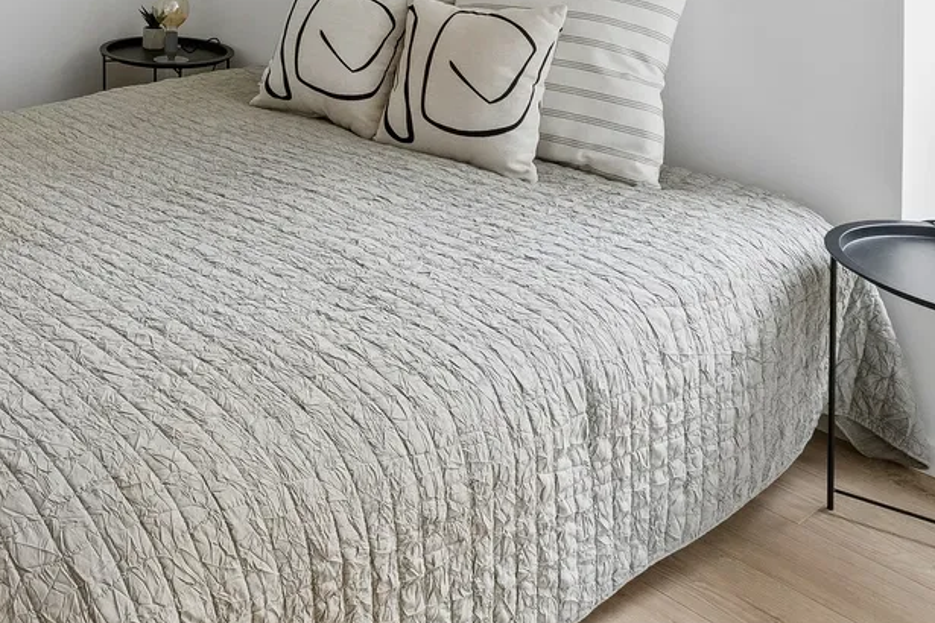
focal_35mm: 39
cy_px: -173
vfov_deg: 28.5
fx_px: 1013
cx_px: 36
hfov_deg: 43.6
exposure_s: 1/8
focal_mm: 10
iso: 200
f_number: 8
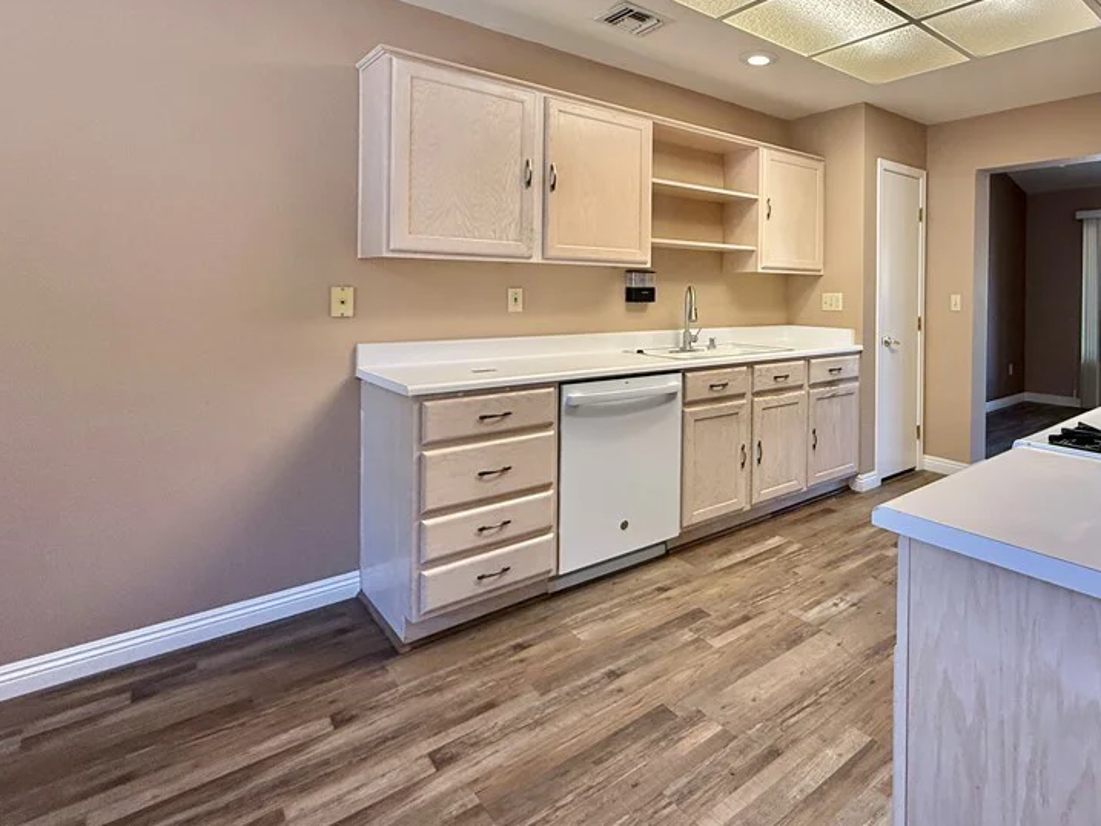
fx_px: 636
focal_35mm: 20
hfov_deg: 78.5
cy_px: 292
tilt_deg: +0.3
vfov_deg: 64.7
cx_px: 751
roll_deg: -0.6
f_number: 2.2
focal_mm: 2.22
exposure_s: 1/120
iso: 200
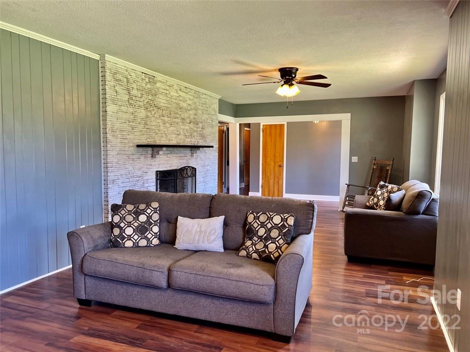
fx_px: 353
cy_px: 176
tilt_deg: -5.1
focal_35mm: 26
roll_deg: -0.3
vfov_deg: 53.1
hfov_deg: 67.3
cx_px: 235
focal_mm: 5.7
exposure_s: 1/120
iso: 125
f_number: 1.5
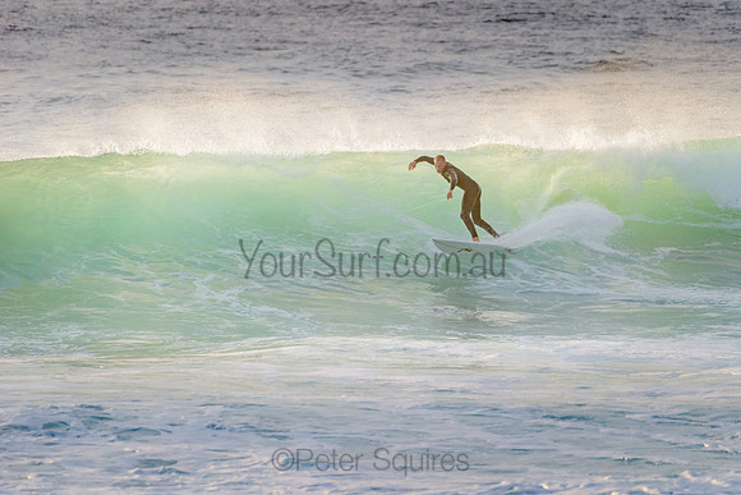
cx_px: 454
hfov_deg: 3.4
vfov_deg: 2.2
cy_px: 226
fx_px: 12616
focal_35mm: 613
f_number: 5.6
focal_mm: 500
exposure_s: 1/2000
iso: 560
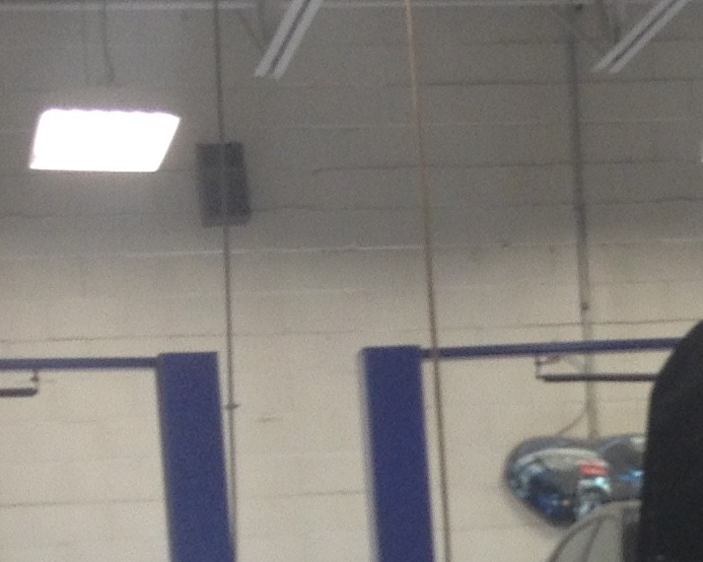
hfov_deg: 12.0
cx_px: 513
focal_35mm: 161
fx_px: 3349
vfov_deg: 9.1
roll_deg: +3.2
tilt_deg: -7.8
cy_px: 1101
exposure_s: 1/60
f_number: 2.4
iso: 64
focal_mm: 4.28
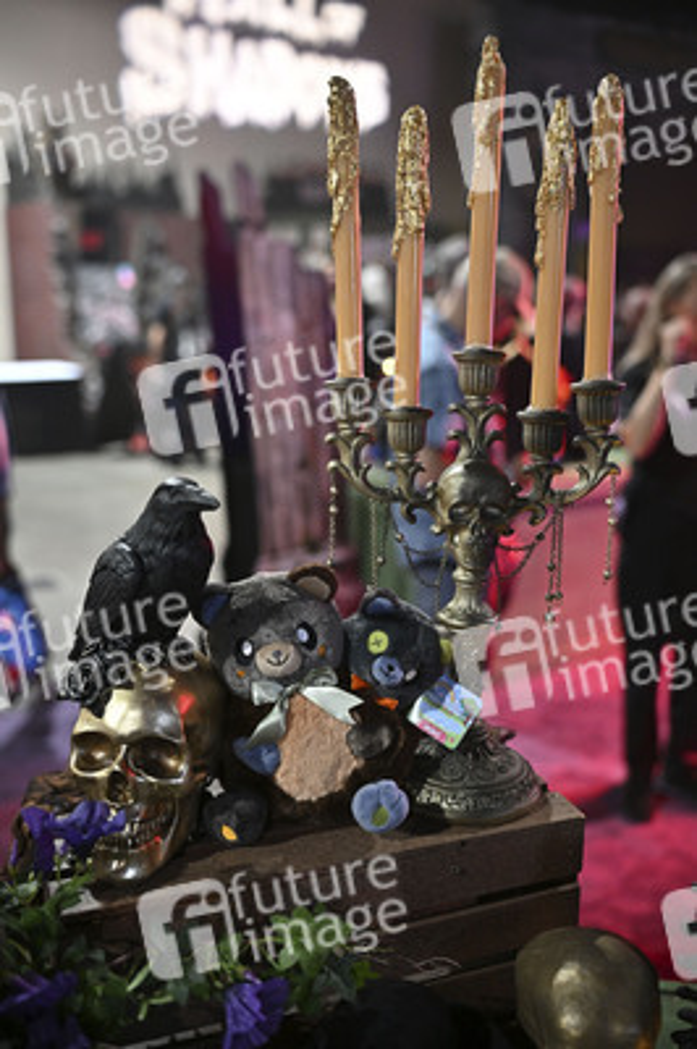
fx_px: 1018
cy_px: 524
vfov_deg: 54.5
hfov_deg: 37.8
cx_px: 348
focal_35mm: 35
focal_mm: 35
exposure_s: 1/250
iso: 3200
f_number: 2.2
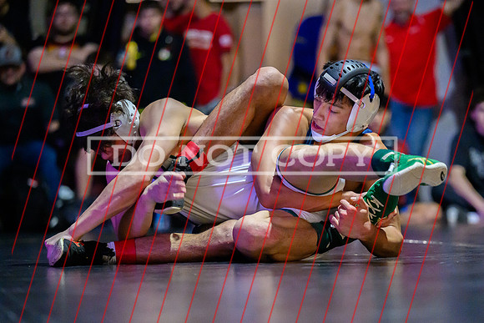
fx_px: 2328
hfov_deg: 11.9
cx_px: 285
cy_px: 193
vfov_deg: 7.9
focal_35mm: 173
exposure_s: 1/500
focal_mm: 130
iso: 12800
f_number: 2.8
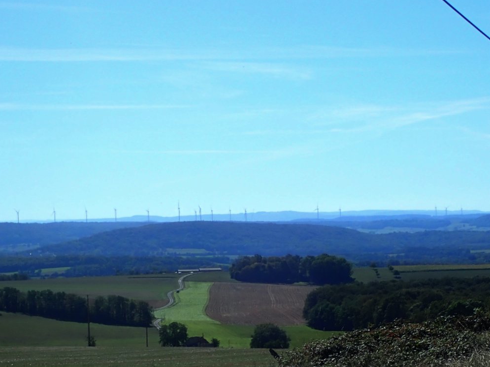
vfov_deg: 12.4
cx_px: 276
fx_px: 1684
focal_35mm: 119
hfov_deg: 16.5
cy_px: 285
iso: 100
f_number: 5.6
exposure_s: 1/640
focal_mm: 13.47
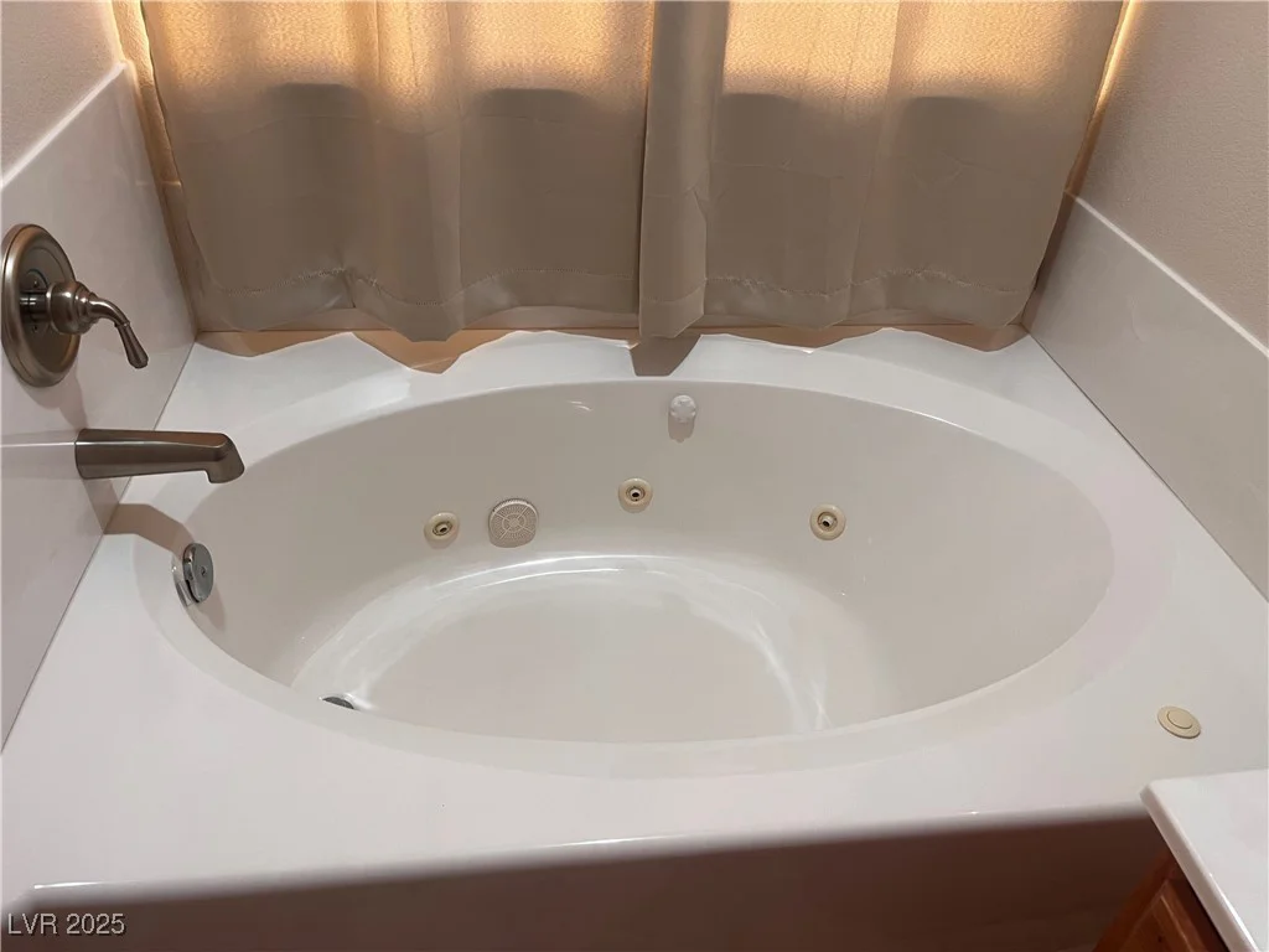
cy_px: 476
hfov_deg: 67.3
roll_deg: -4.0
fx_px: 953
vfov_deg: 53.1
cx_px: 634
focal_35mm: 26
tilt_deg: -37.1
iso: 80
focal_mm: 5.1
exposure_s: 1/60
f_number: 1.6
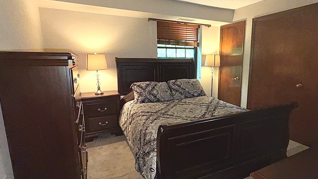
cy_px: 91
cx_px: 179
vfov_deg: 53.6
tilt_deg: -10.6
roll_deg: -0.1
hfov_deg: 83.5
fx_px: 177
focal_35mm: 21
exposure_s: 1/60
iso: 160
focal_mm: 2.22
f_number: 2.2
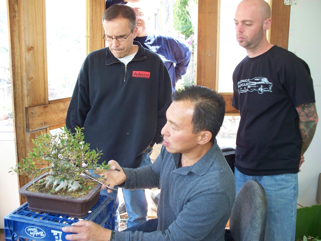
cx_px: 160
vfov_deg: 39.7
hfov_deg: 51.4
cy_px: 120
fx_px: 334
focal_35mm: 36
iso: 200
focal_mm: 7.54
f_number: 2.8
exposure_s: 1/60
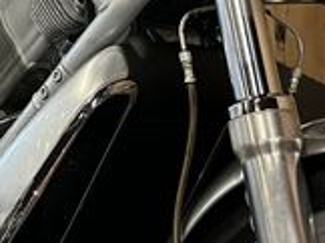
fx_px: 966
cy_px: -70
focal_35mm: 103
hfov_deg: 19.0
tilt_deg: -20.0
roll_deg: +0.1
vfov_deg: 13.8
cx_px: 80
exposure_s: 1/33
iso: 400
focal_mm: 5.1
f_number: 1.6
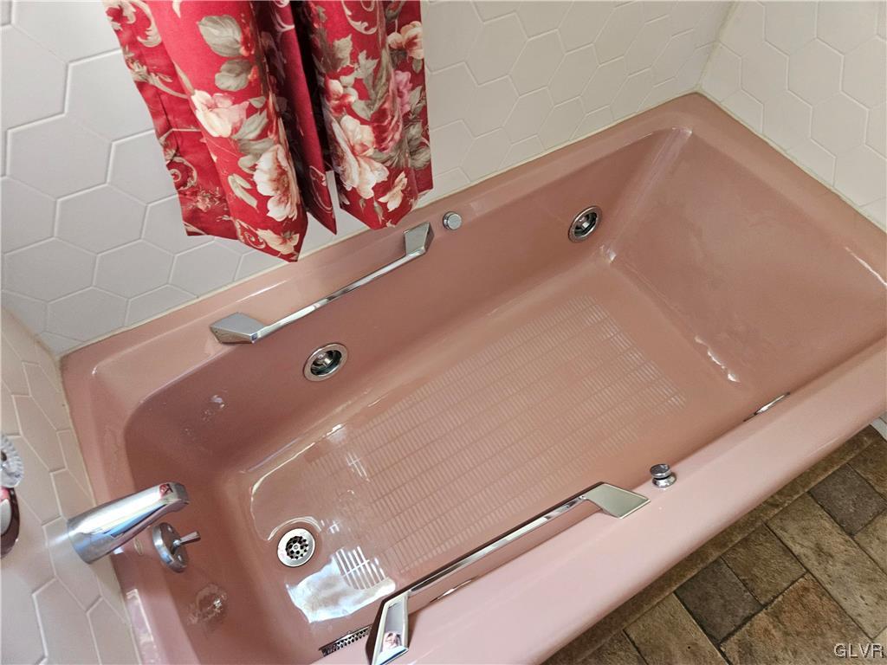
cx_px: 444
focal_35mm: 23
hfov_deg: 73.9
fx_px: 589
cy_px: 332
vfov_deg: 58.9
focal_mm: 5.4
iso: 800
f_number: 1.8
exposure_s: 1/60
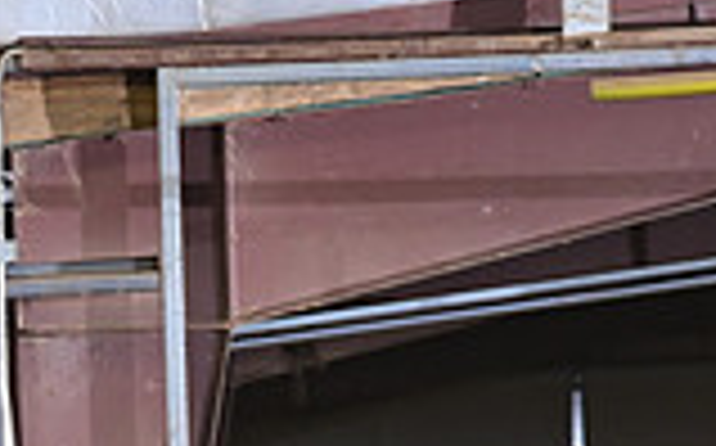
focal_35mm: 743
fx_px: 14483
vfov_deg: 1.8
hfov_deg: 2.8
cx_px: -198
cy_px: 836
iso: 1250
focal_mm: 200
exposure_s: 1/200
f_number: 3.2
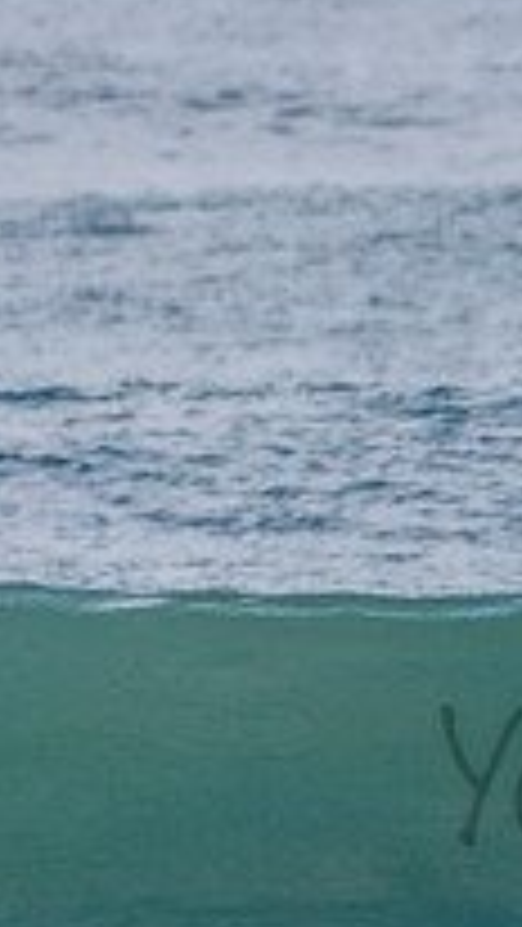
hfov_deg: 0.6
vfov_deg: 1.0
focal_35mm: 2208
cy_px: 736
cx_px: 904
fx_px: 54287
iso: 250
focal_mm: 500
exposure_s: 1/1000
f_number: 5.6
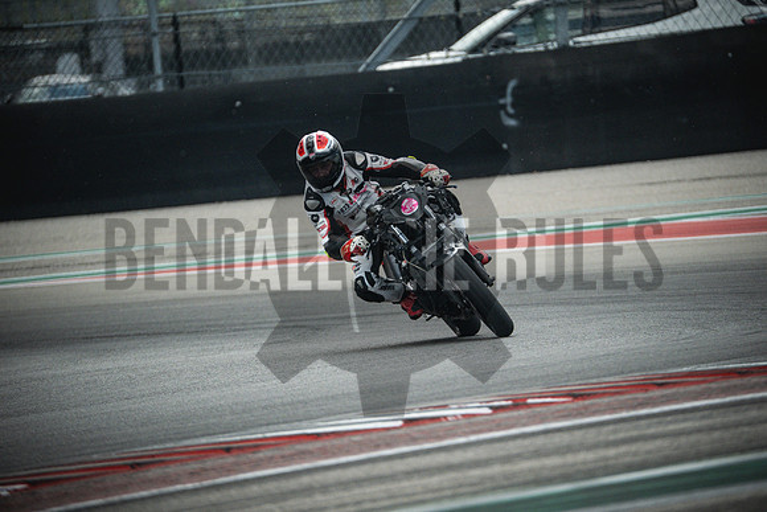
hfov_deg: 3.4
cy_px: 256
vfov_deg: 2.3
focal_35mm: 600
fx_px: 12786
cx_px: 384
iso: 2000
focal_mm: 400
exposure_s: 1/1600
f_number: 5.6
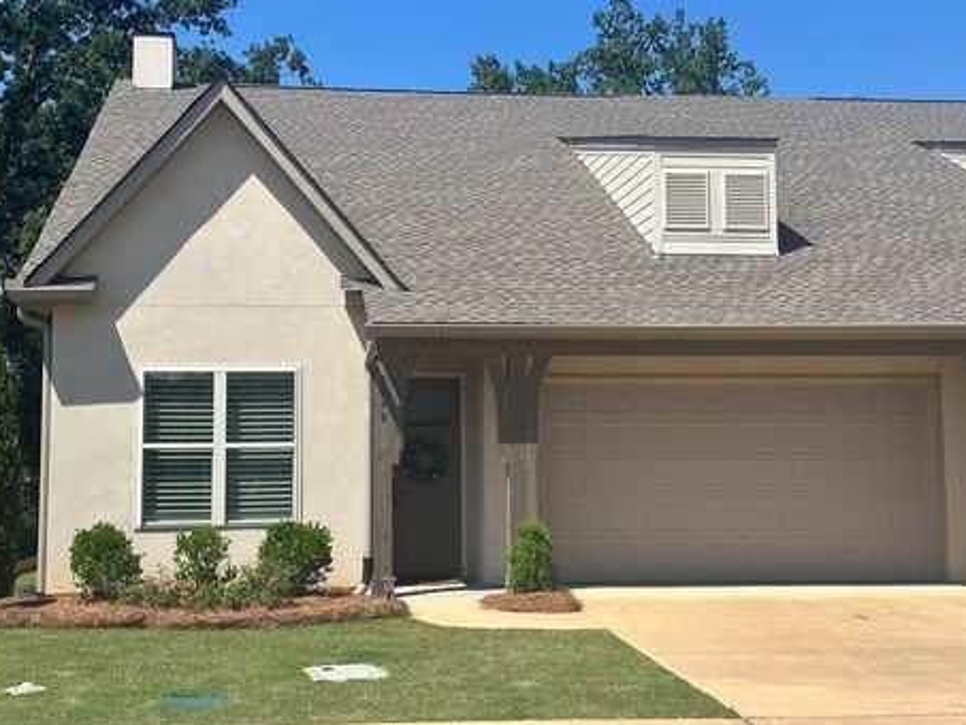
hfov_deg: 36.2
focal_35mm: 53
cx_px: 471
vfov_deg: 27.5
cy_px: 332
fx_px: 1479
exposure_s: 1/3876
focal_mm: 6.86
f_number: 1.78
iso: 64
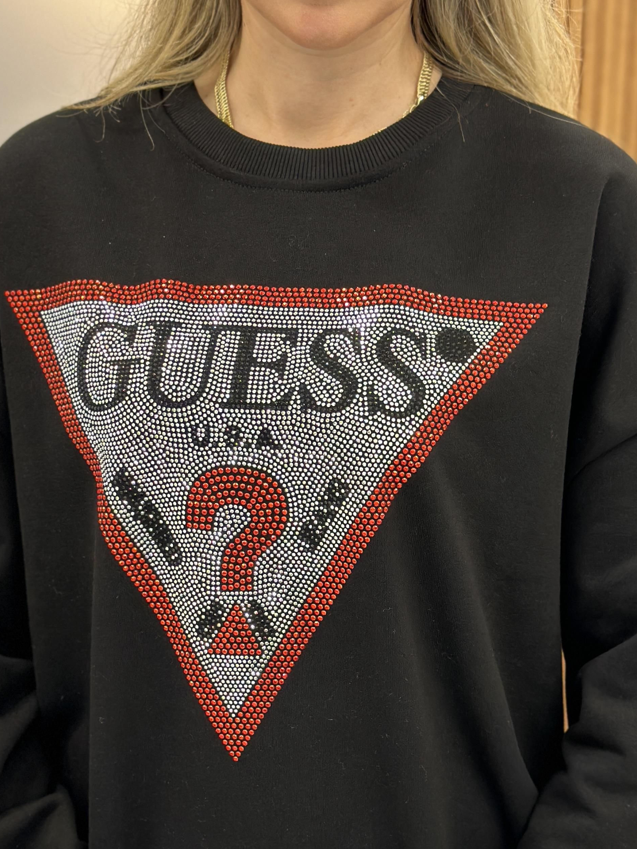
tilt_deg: -14.3
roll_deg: -0.9
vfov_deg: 25.1
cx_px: 298
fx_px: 1889
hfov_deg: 19.1
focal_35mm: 77
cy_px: 622
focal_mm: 6.86
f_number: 1.78
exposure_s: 1/50
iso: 100
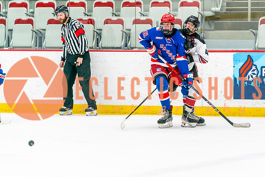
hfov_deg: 7.6
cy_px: 112
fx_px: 1986
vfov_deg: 5.1
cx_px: 168
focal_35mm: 270
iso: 3200
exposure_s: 1/1250
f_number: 2.8
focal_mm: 200
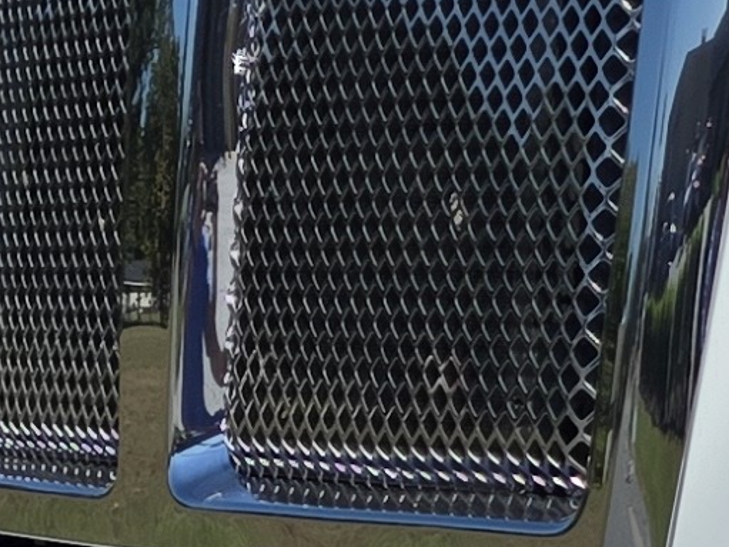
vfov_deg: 8.2
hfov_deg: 9.4
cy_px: 54
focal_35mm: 180
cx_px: 1950
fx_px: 3790
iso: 25
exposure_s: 1/3657
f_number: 1.8
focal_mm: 5.4
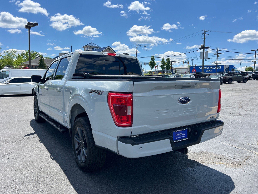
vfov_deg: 53.1
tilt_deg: -4.1
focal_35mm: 26
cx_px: 129
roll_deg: -1.5
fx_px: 194
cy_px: 97
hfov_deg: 67.3
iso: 50
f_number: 1.5
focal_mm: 5.7
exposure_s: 1/3704
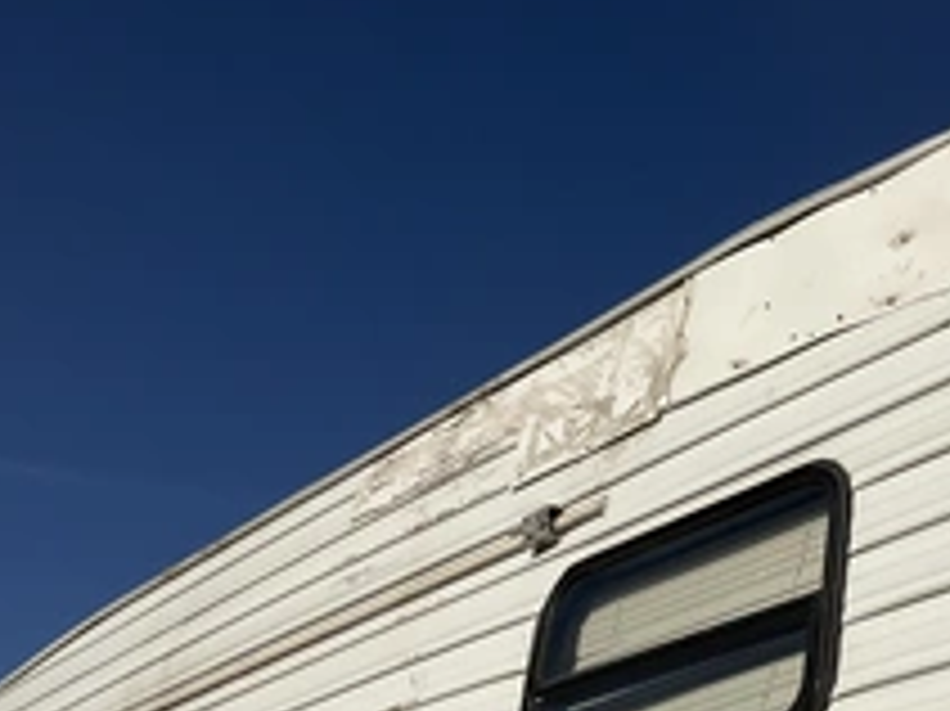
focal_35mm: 55
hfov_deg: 33.8
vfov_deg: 26.4
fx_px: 1509
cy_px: 477
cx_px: 774
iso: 25
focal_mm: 3
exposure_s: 1/7407
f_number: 1.8
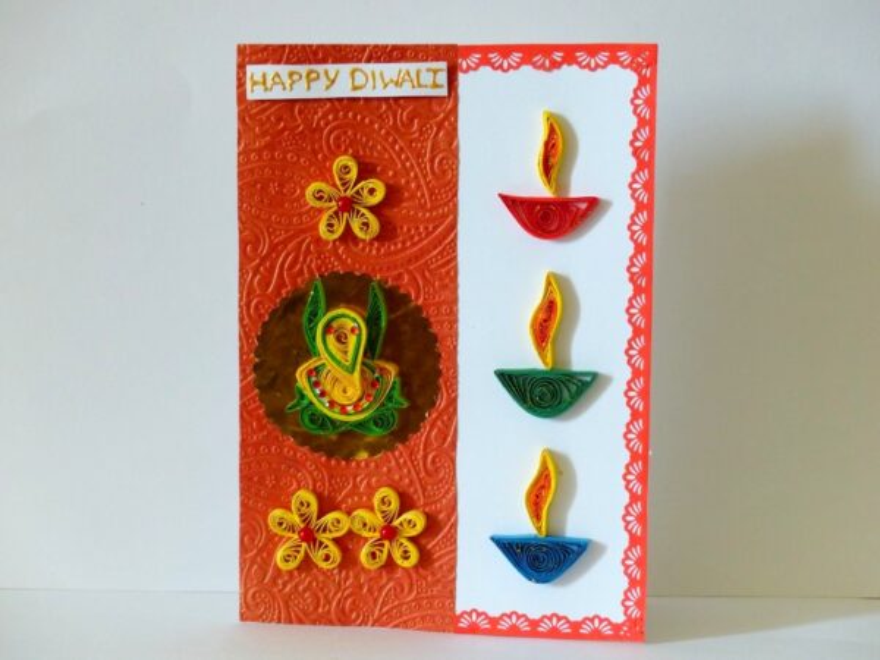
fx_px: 2059
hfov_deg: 24.1
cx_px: 440
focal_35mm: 81
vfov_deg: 18.2
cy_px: 330
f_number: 2.8
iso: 250
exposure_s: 1/60
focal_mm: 14.5
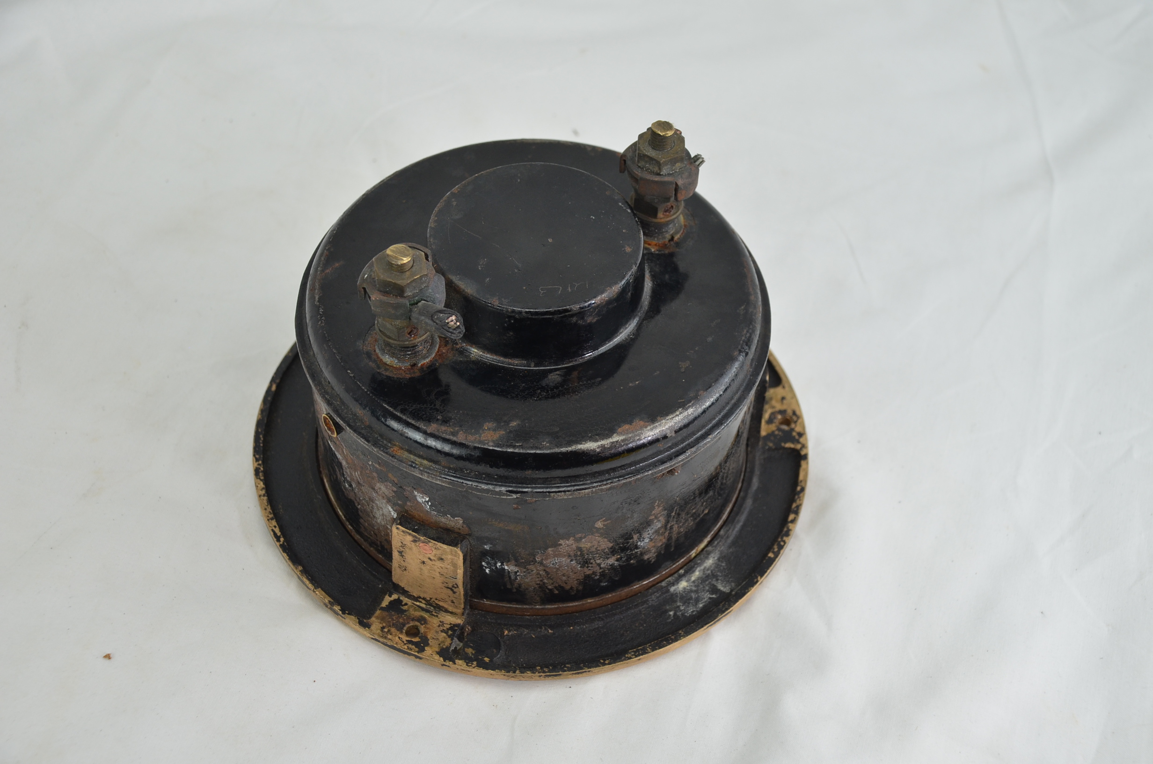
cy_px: 382
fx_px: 1678
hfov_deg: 37.9
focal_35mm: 52
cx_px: 576
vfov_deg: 25.6
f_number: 5.6
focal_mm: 35
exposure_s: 1/125
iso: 400
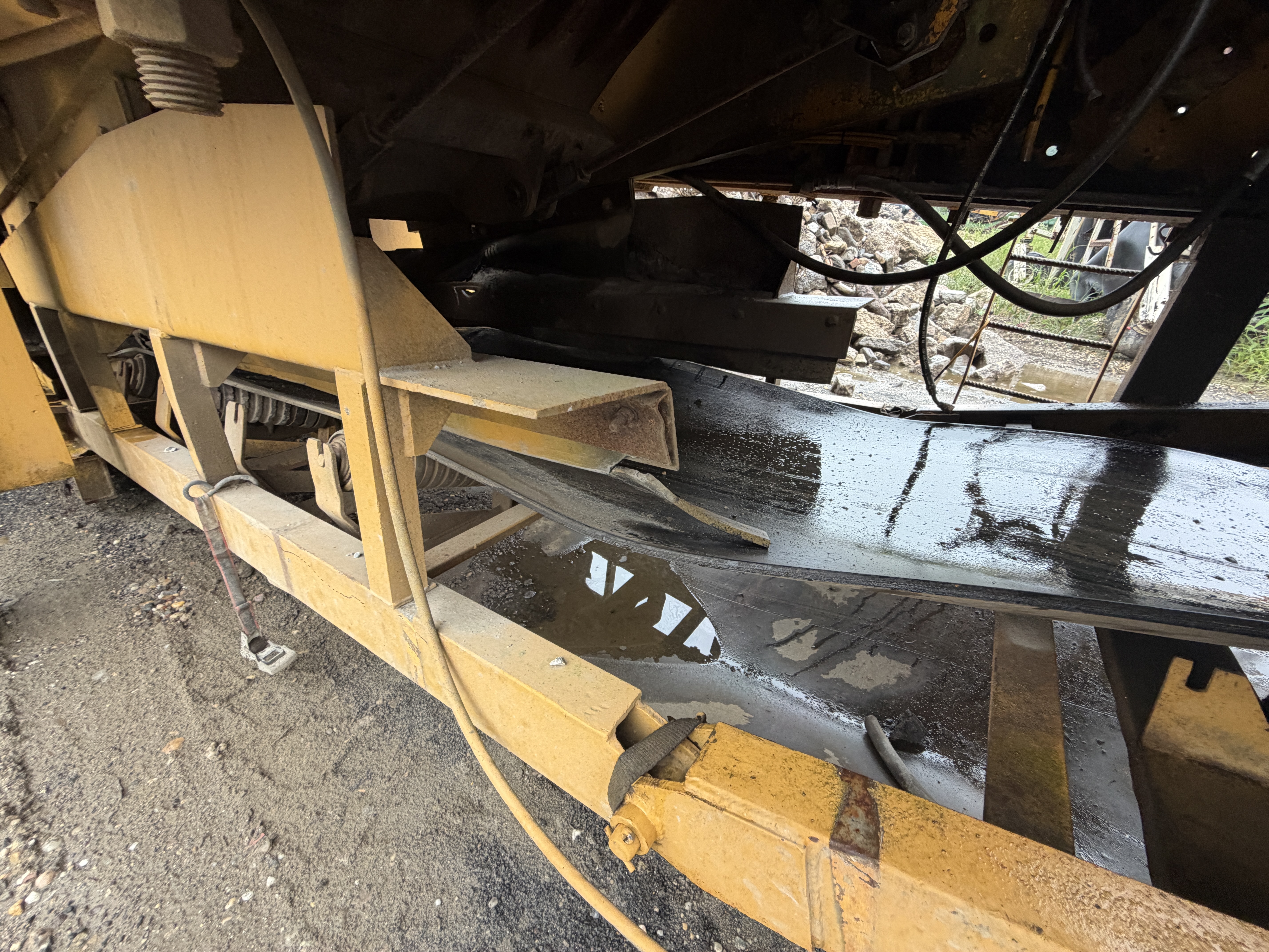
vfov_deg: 85.7
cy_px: 476
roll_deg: -2.1
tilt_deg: -27.4
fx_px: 513
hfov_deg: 102.1
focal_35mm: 14
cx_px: 634
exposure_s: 1/121
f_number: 2.2
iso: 125
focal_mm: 2.22
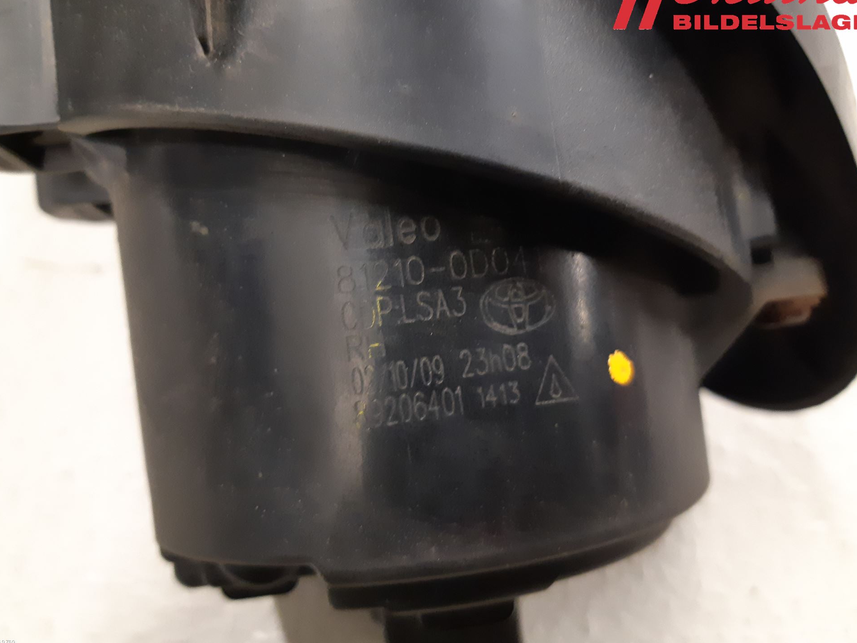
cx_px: 428
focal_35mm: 28
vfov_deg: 49.7
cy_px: 299
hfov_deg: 63.5
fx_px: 693
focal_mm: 3.93
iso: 320
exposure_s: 1/25
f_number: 1.7
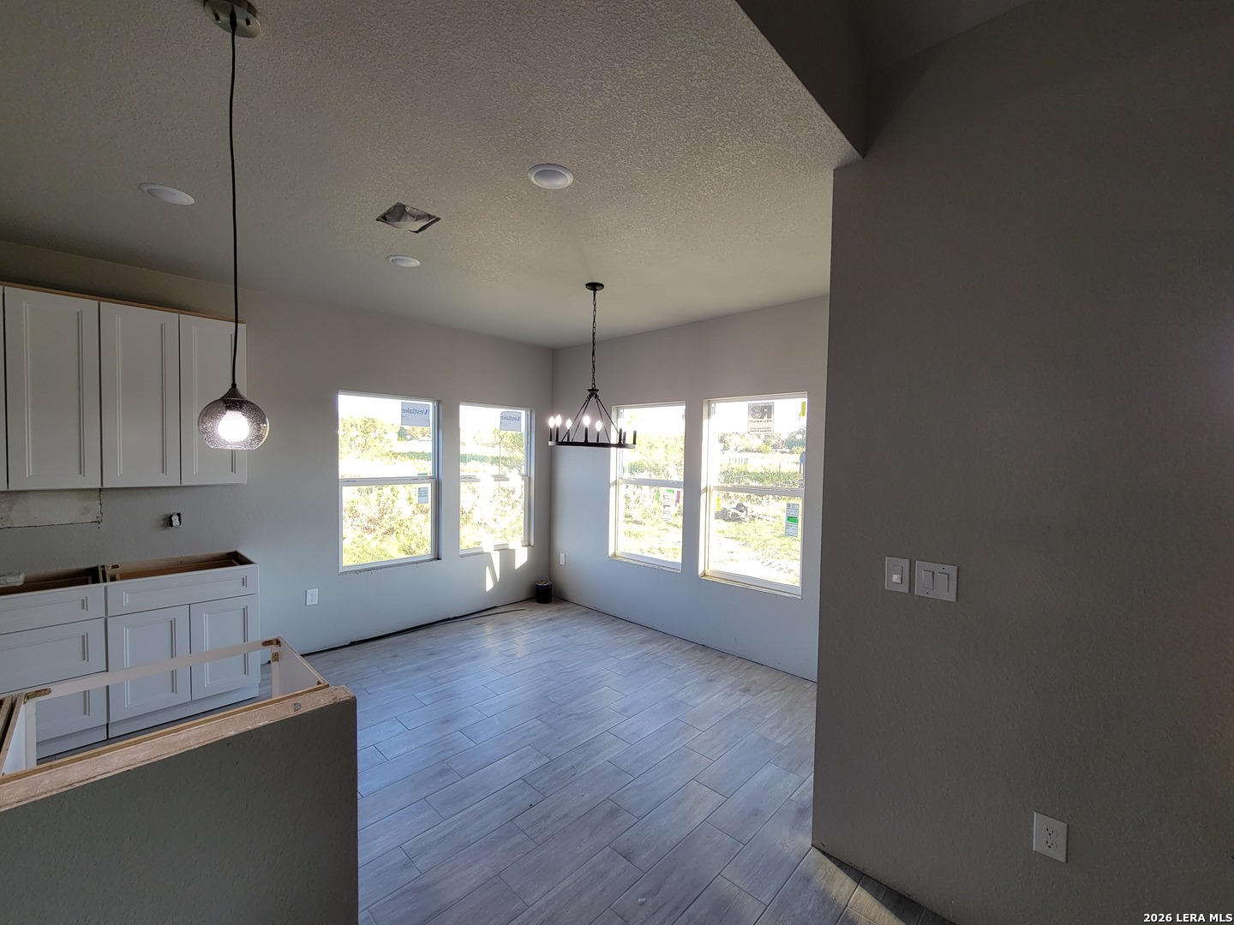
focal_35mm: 13
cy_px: 462
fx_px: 463
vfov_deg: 89.9
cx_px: 617
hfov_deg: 106.2
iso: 64
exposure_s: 1/60
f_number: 2.2
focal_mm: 2.2
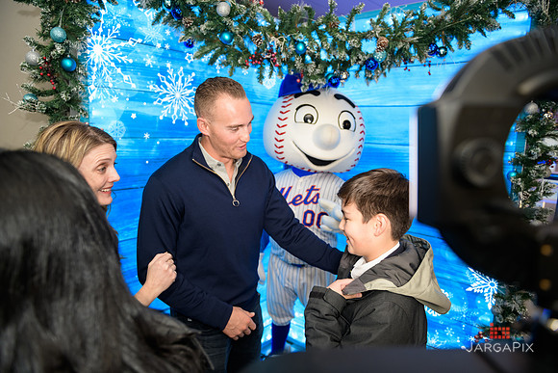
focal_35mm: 24
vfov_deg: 53.2
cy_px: 186
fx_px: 372
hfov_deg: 73.7
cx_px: 279
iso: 400
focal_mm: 24
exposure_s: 1/125
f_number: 3.2
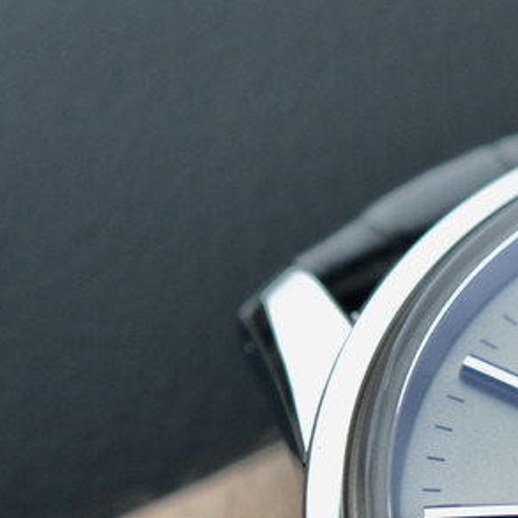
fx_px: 3538
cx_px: 740
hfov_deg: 8.2
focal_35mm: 209
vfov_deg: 8.3
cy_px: 500
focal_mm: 40
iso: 140
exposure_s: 1/125
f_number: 5.6
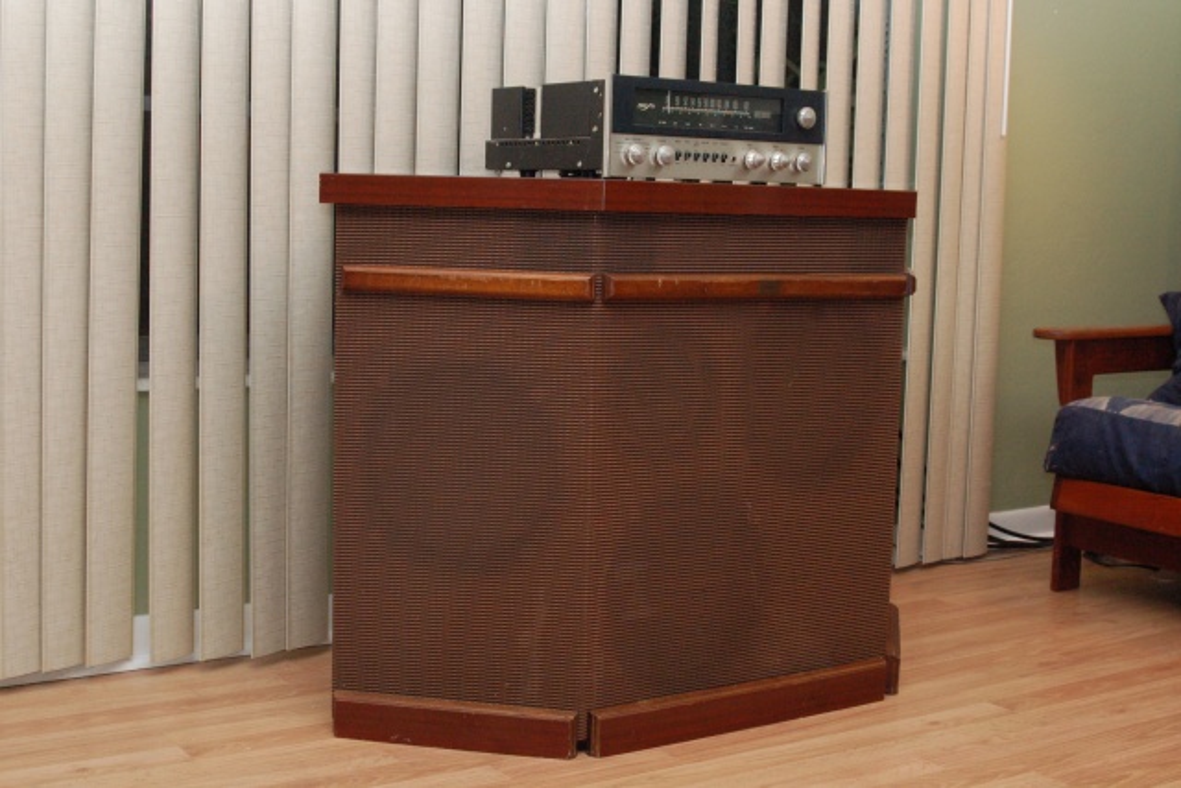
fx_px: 1673
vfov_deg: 26.5
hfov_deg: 38.9
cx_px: 590
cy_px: 394
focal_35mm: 51
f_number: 7.1
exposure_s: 1/60
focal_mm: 34
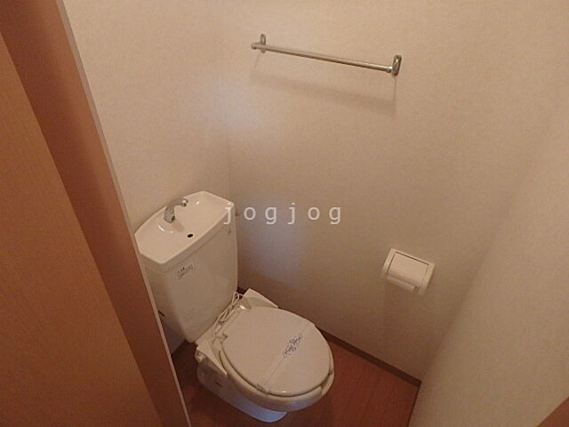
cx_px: 284
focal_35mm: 21
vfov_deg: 63.4
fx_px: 345
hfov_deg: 79.0
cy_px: 214
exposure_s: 1/30
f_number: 3.5
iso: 500
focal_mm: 3.7
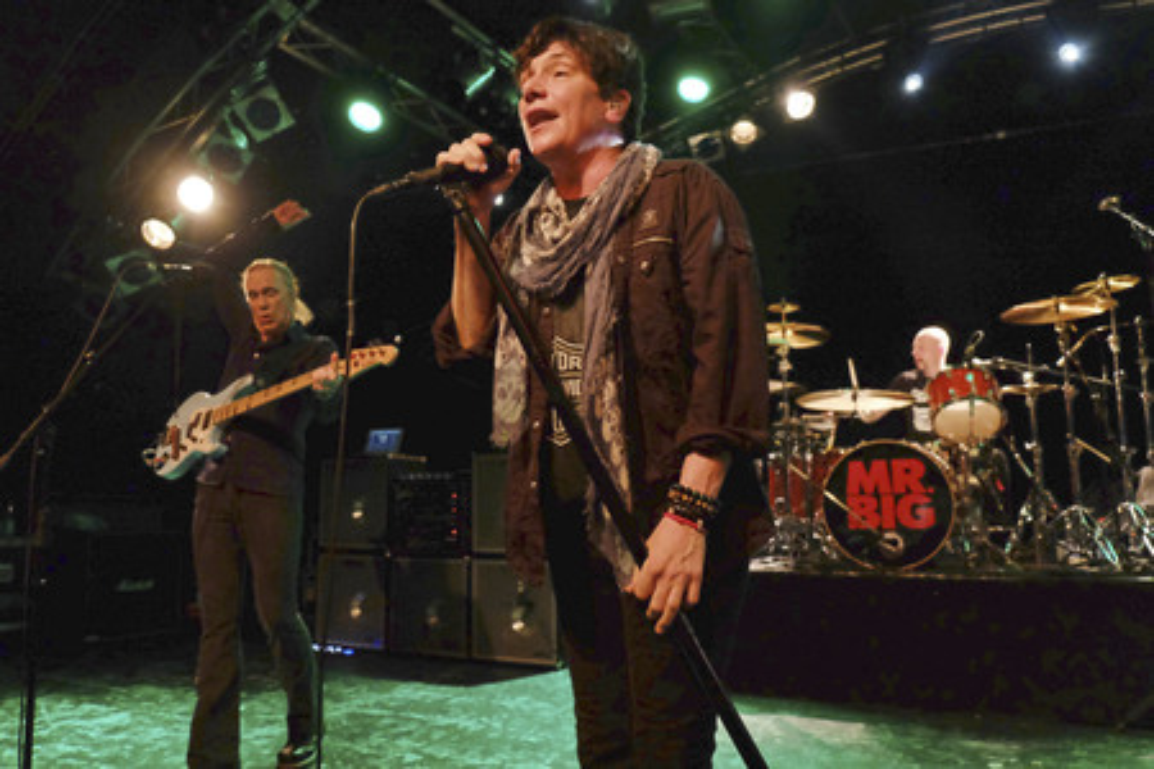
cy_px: 384
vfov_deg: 47.9
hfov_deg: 67.4
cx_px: 577
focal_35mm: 27
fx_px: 865
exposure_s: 1/180
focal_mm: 18
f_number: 2.8
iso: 3200
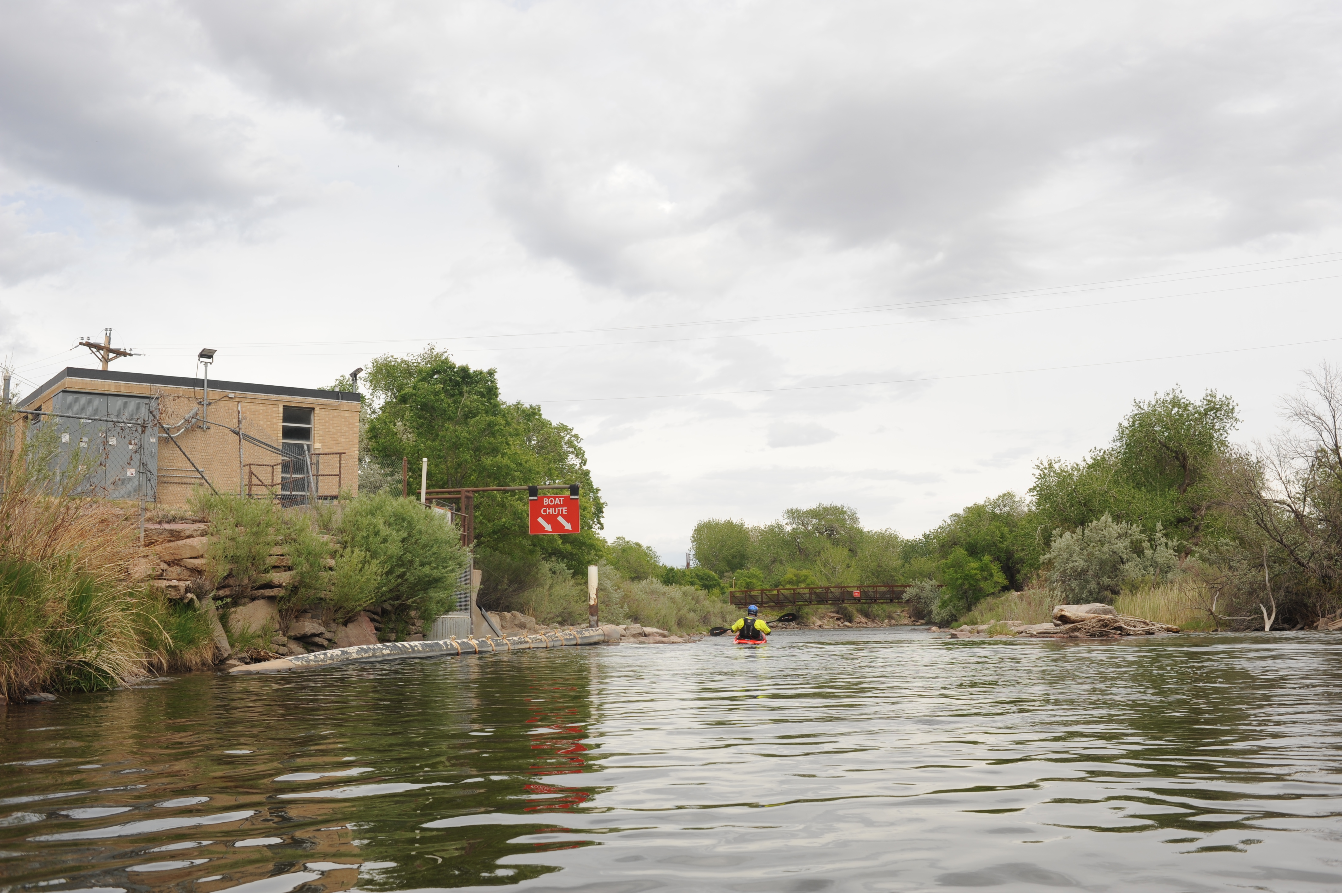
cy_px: 446
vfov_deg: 37.8
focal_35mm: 35
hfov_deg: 54.5
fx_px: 1304
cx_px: 671
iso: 200
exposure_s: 1/400
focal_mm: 35
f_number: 9
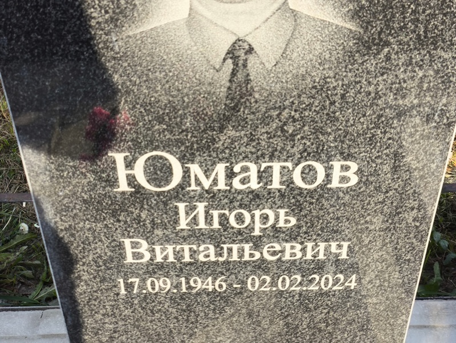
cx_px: 228
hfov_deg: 38.2
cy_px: 172
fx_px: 659
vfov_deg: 29.1
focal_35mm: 50
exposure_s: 1/507
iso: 50
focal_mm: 4.71
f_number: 1.7
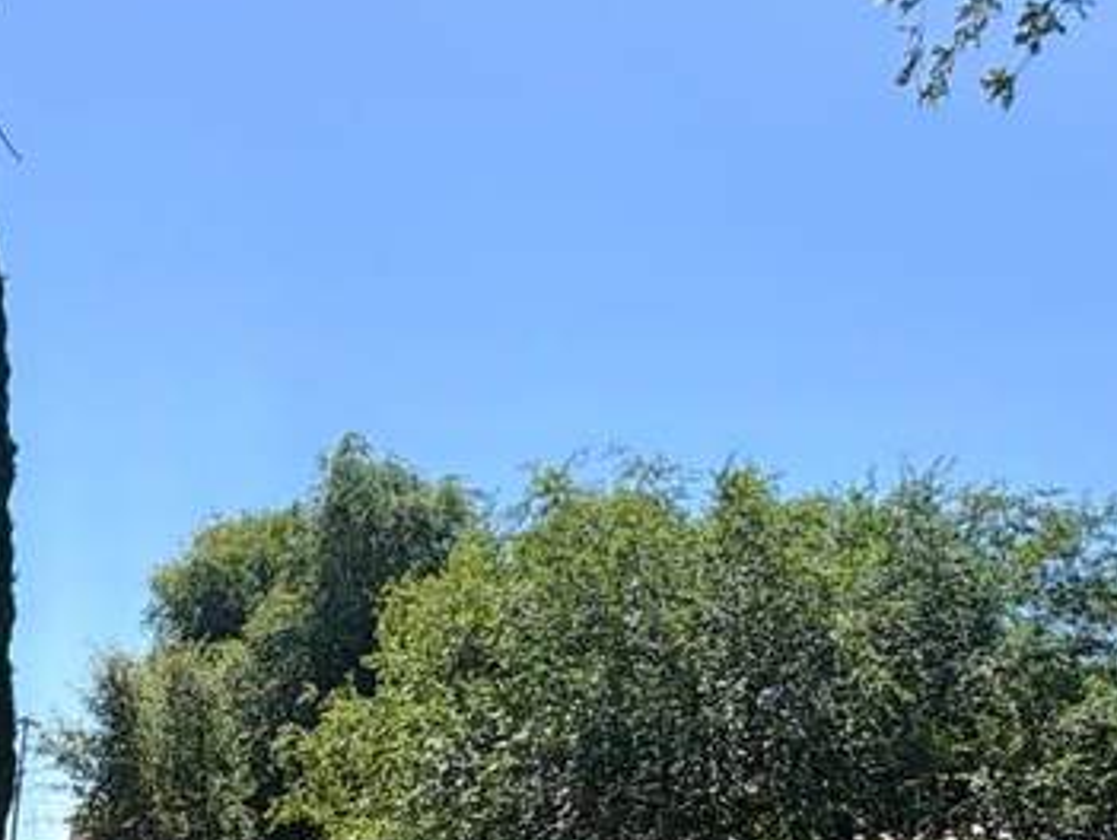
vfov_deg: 25.3
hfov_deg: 34.0
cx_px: -13
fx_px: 1647
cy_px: 1040
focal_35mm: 51
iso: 50
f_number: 2.2
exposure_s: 1/1637
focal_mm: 2.22
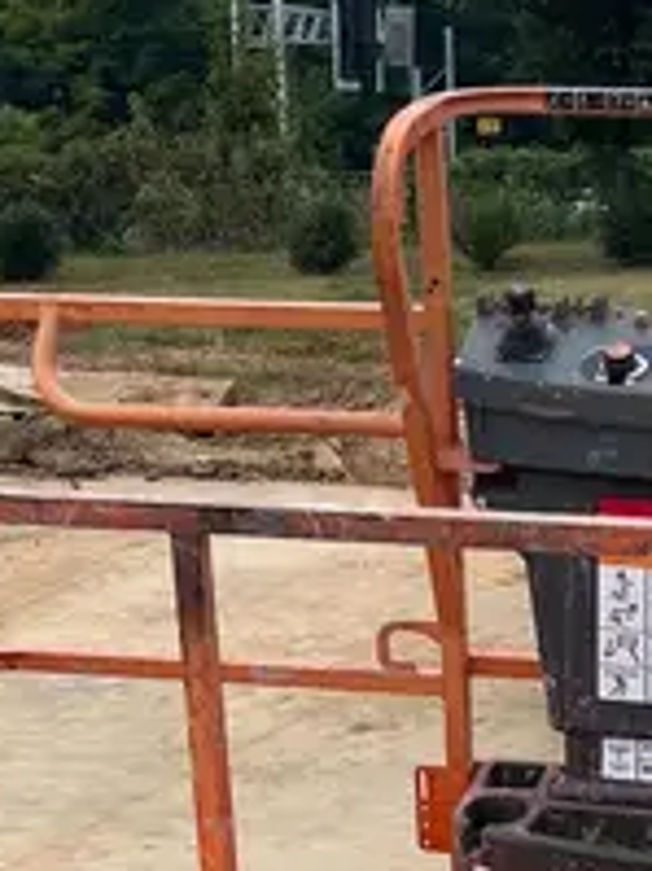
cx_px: 595
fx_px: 2413
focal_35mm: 96
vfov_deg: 20.2
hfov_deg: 15.2
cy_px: 707
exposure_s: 1/2062
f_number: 1.6
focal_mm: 5.1
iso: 50
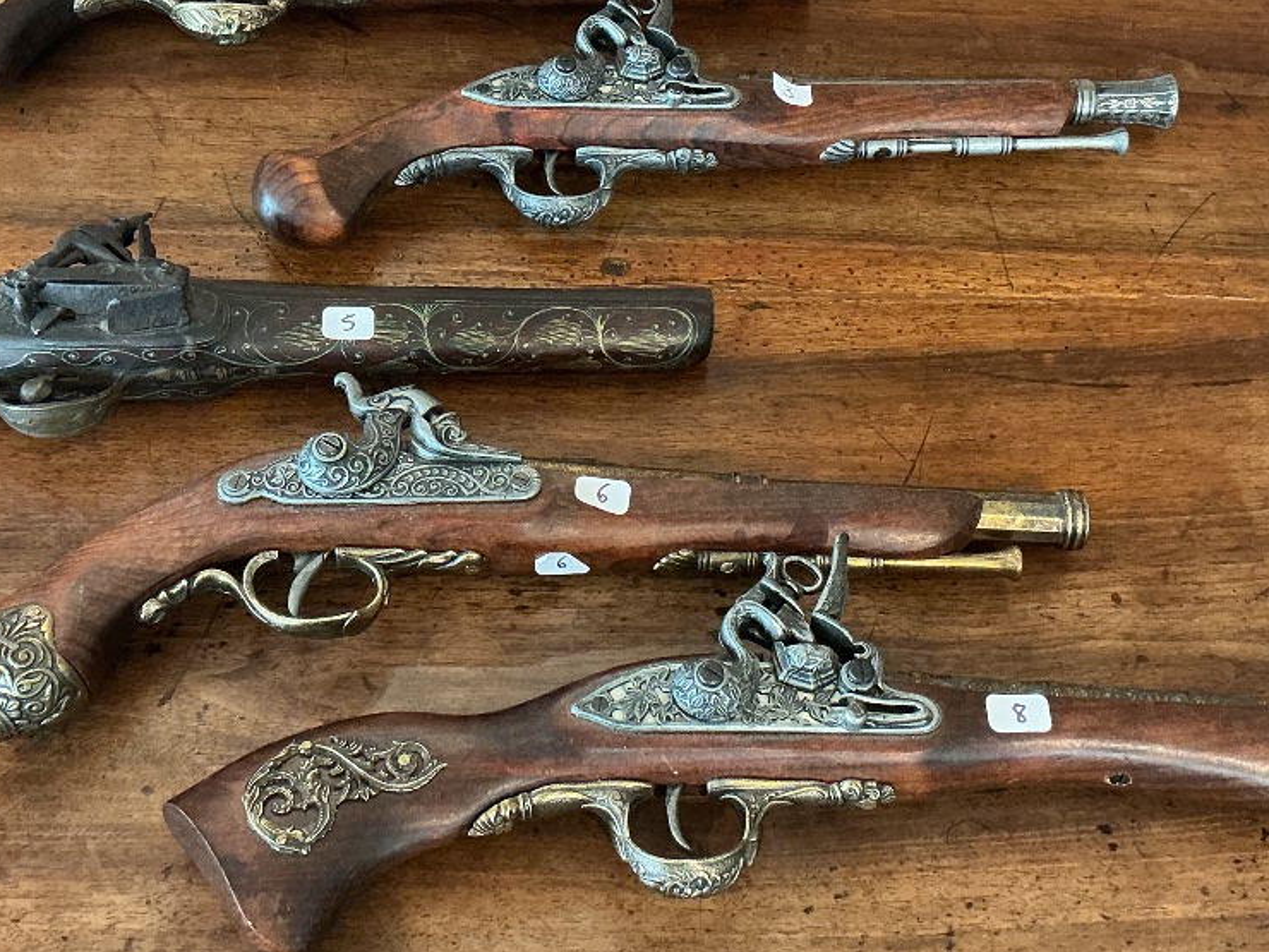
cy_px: 359
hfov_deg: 40.4
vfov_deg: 30.8
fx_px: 1723
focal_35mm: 47
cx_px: 571
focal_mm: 3
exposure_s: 1/60
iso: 160
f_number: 1.8
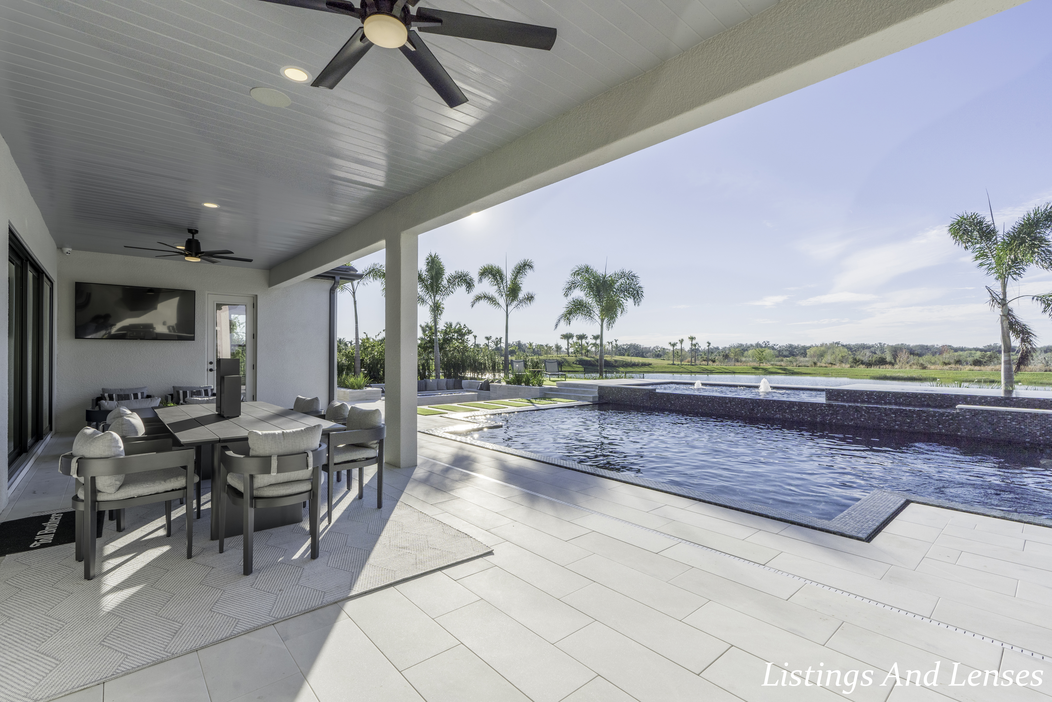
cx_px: 526
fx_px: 468
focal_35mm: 16
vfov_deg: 73.7
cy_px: 351
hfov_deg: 96.7
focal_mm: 16
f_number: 14
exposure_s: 1/1000
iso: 200
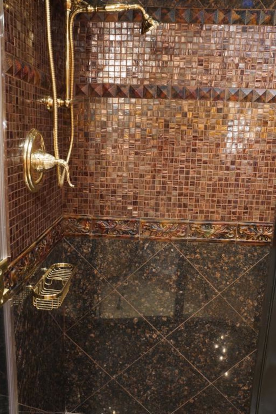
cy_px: 207
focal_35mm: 30
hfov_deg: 43.6
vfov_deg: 61.9
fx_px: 345
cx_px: 138
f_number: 11
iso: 800
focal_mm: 20
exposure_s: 2.5
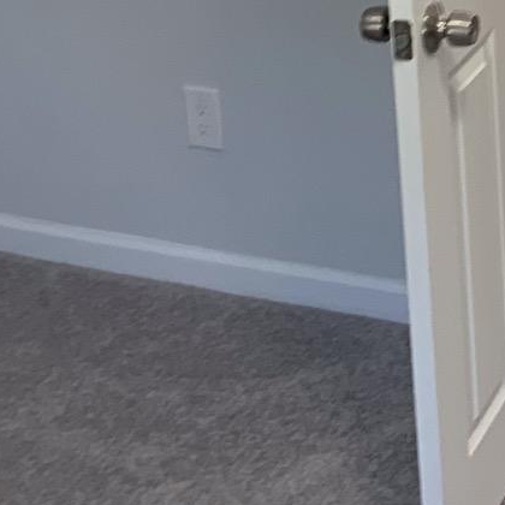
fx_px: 1849
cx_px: 706
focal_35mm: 112
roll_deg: +1.5
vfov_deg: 15.0
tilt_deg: -12.0
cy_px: -115
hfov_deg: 14.7
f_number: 1.8
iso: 64
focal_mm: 4.25
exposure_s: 1/60
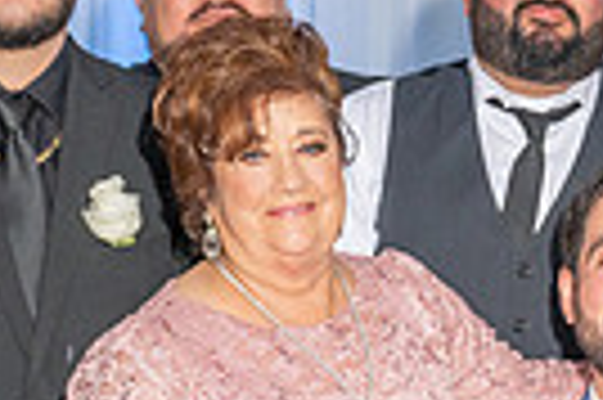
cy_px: 501
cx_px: 684
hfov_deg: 12.0
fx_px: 2827
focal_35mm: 169
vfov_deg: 8.0
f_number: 5.6
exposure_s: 1/160
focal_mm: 39
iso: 800
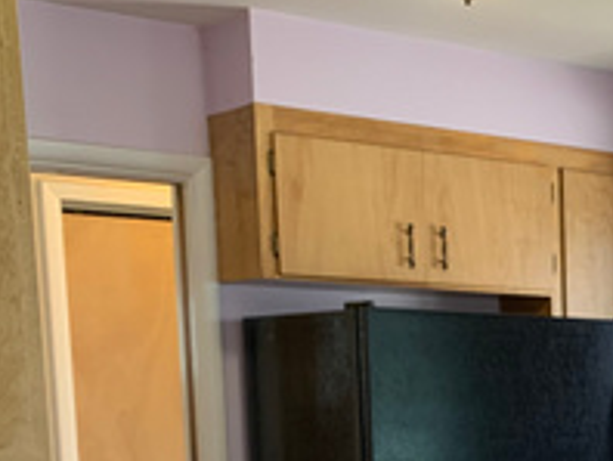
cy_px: 619
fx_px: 1489
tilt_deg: -8.5
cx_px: 854
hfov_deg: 20.6
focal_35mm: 84
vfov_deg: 16.5
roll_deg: -0.1
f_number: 1.8
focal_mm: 4.25
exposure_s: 1/60
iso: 64
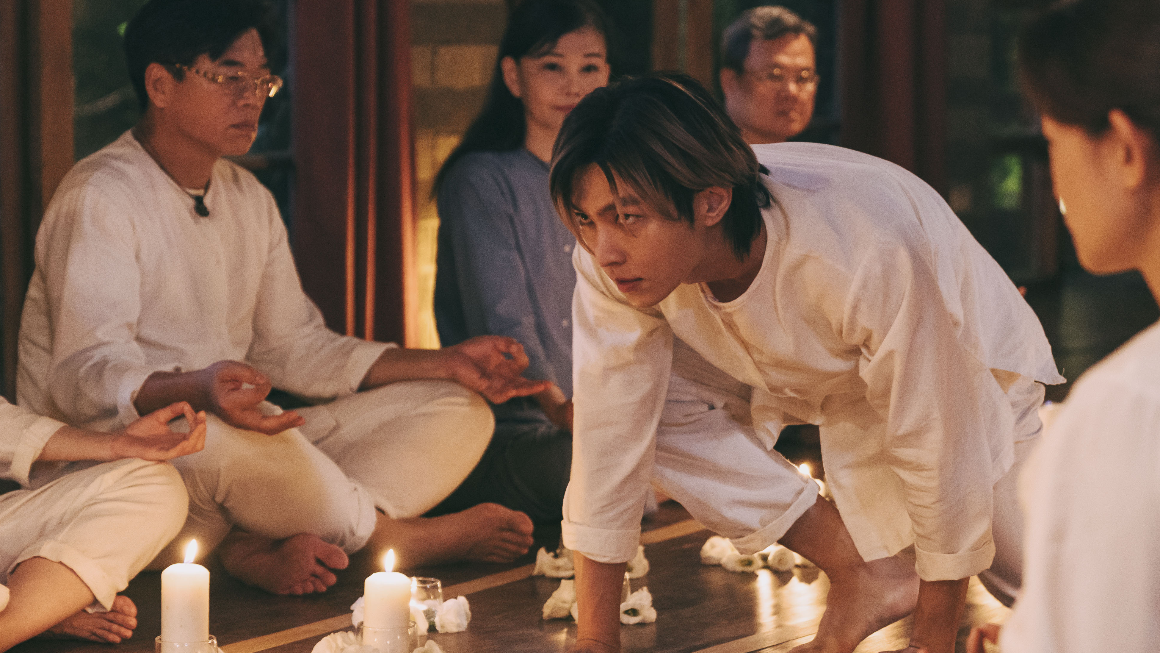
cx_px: 582
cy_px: 356
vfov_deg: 10.9
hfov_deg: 19.3
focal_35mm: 111
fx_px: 3414
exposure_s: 1/80
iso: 2500
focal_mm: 70
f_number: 2.8
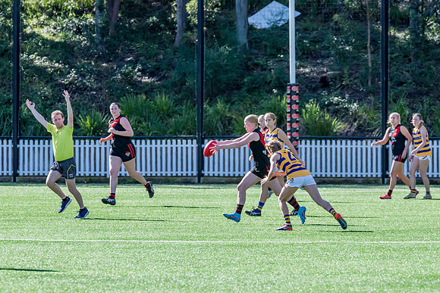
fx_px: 4813
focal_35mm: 394
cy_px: 150
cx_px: 230
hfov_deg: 5.2
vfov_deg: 3.5
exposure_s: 1/1600
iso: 800
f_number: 8
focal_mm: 330
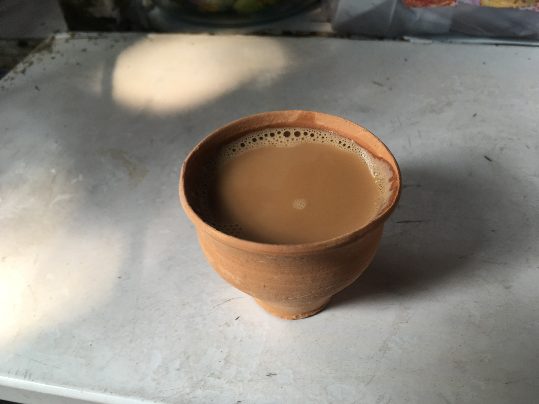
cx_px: 270
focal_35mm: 29
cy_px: 202
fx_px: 452
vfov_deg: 48.2
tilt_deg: -48.3
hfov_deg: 61.7
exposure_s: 1/50
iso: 25
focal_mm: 4.15
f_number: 2.2
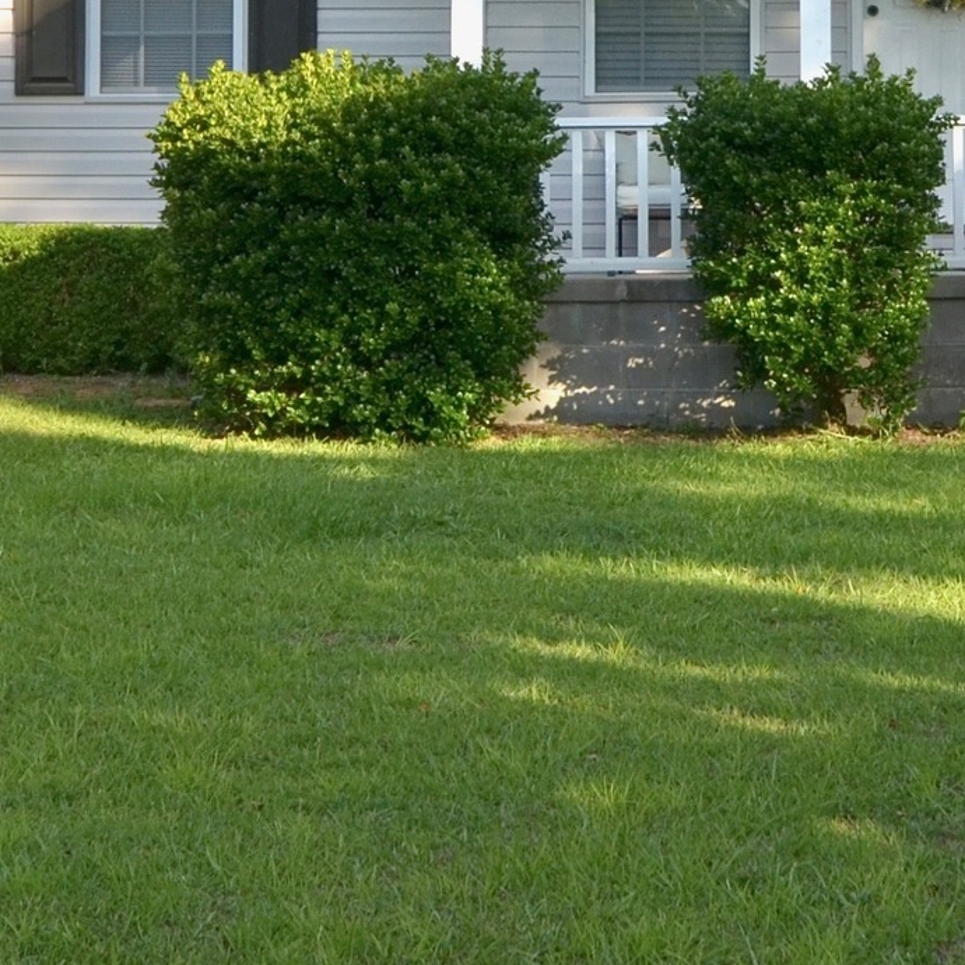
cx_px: 752
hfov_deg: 16.9
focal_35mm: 102
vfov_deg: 16.7
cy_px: -9
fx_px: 3217
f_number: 8
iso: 200
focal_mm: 18
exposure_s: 1/400
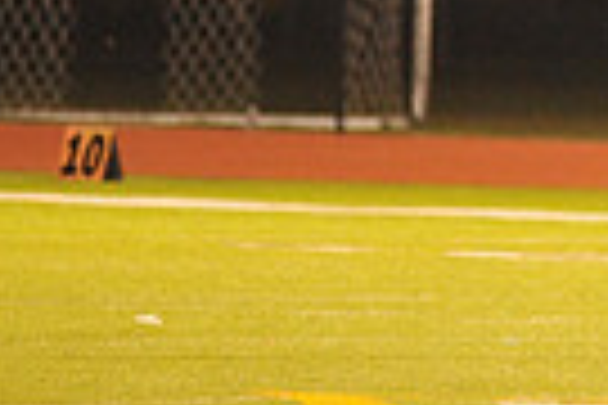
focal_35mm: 858
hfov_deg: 2.4
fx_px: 14490
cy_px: -9
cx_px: 1184
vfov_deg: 1.6
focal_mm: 200
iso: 3200
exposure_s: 1/160
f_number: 3.2
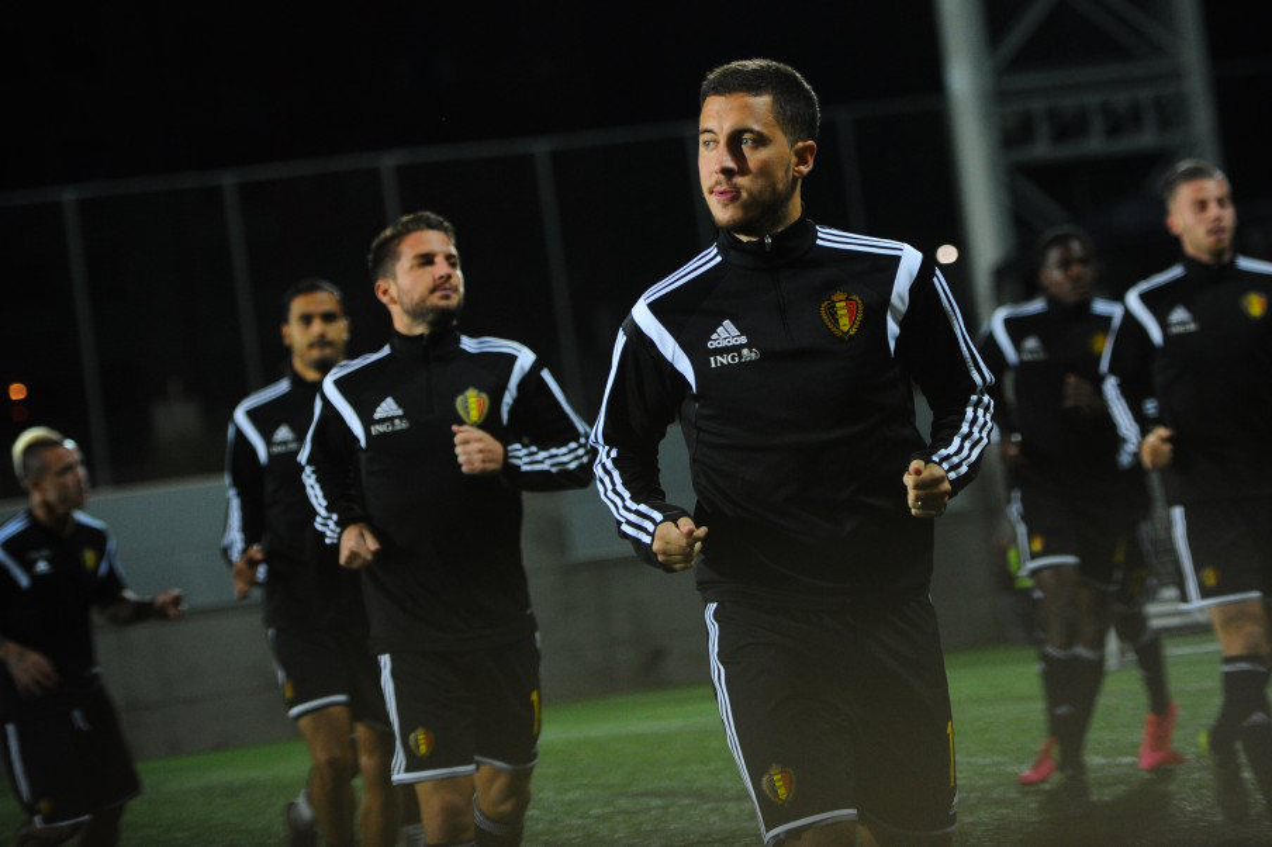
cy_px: 424
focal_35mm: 98
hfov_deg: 20.8
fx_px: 3461
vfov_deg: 14.0
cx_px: 636
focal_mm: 98
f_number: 2.8
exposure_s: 1/1250
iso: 2000
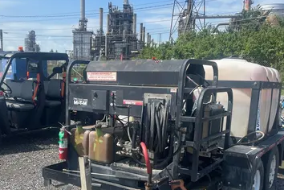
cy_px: 140
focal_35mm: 42
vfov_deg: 31.4
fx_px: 331
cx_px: 99
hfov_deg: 45.8
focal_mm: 4.2
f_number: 1.6
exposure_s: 1/2451
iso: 32
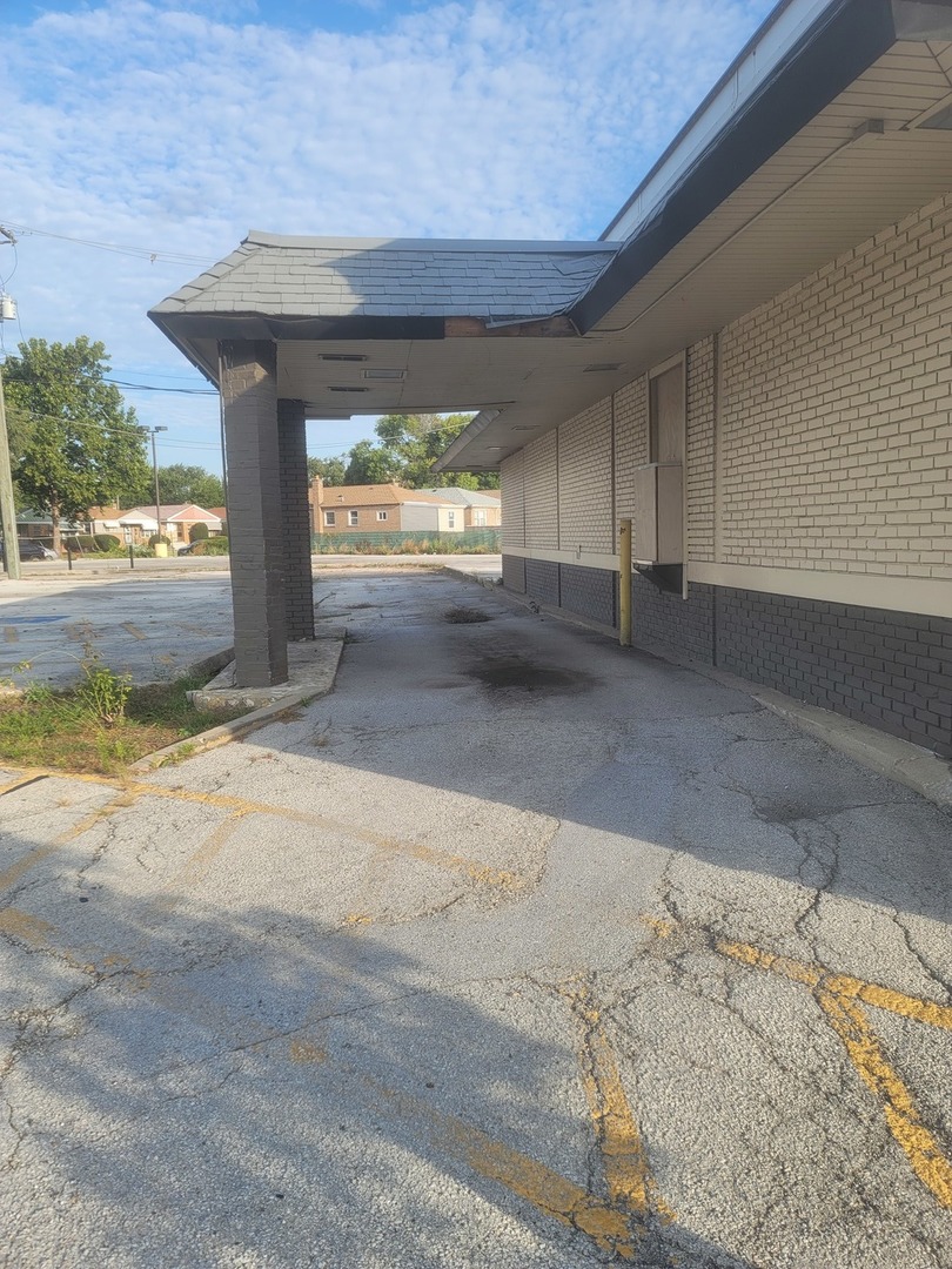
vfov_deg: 69.4
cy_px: 634
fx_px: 917
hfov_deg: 54.9
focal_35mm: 25
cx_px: 476
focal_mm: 7
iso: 20
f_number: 1.8
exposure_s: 1/366
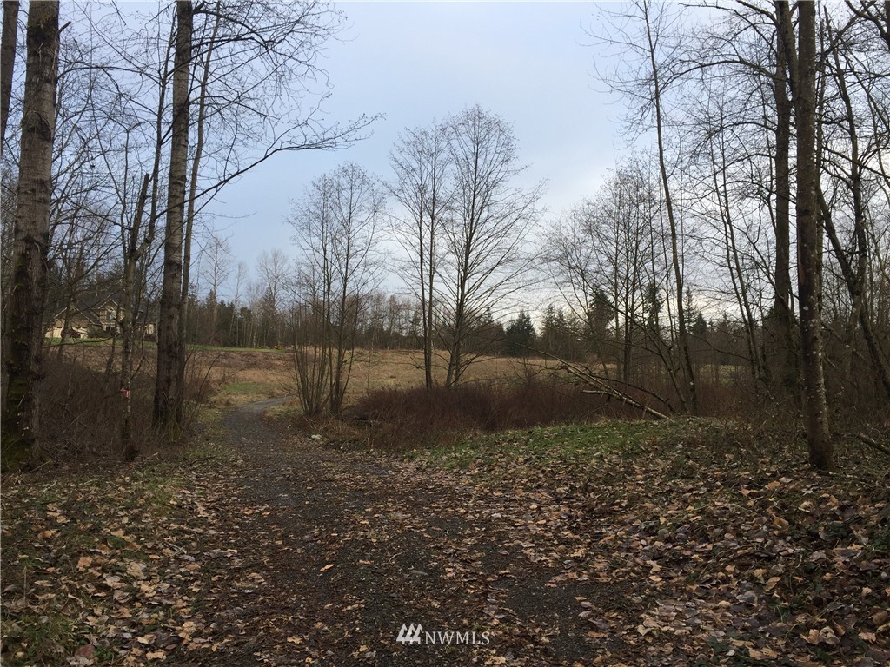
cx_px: 445
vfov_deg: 48.2
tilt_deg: +3.5
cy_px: 334
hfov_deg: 61.7
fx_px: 746
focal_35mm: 29
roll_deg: -1.4
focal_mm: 4.15
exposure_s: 1/148
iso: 32
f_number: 2.2
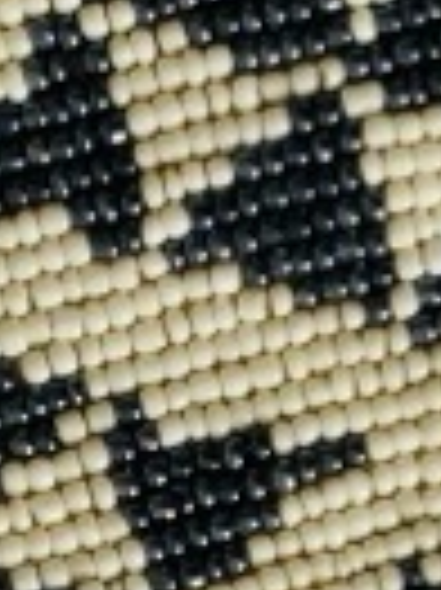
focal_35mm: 199
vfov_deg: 9.5
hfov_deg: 7.4
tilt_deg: -81.7
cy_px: 1004
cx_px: 135
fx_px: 3386
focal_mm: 4.25
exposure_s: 1/77
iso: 100
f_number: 1.8
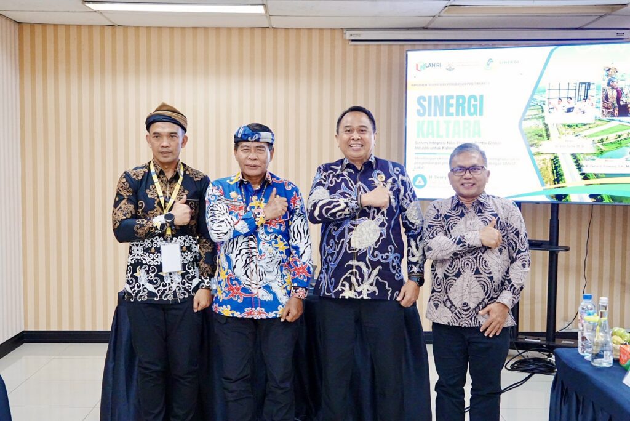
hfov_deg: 45.4
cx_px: 315
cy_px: 210
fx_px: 753
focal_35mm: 43
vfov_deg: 31.2
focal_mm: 43
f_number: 6.3
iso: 10000
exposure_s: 1/100
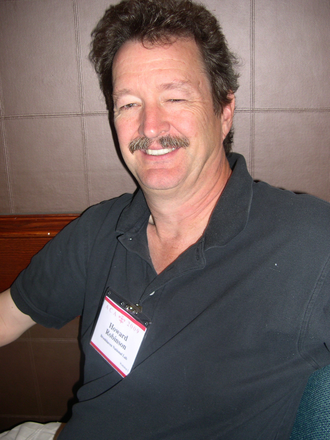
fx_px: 483
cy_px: 220
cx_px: 165
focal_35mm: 38
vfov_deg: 49.0
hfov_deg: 37.7
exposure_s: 1/60
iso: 100
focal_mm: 8
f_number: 2.8
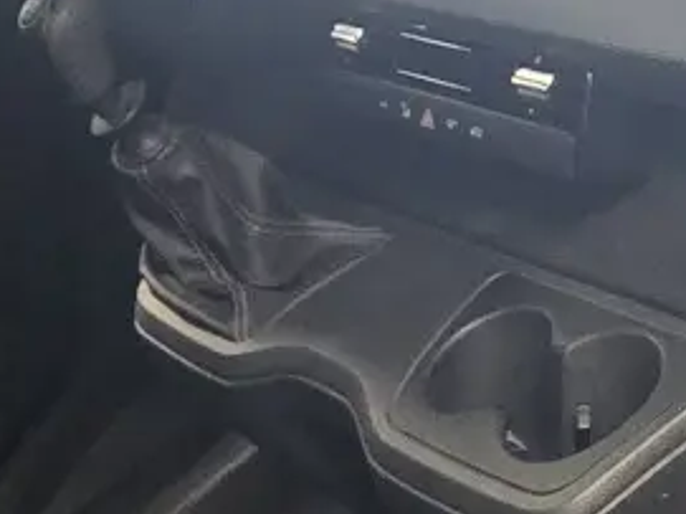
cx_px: 349
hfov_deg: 21.3
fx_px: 1822
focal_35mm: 92
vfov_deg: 15.5
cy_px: 595
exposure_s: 1/60
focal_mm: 2.2
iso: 500
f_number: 2.2
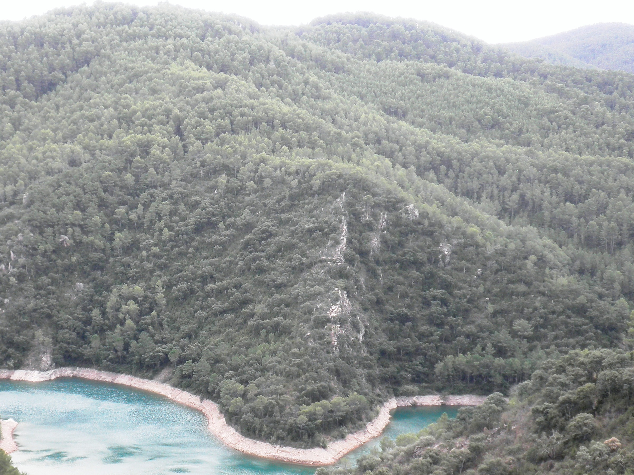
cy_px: 343
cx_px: 198
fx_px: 1300
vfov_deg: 20.6
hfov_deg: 27.2
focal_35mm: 71
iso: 64
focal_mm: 7.6
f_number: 3.4
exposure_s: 1/100
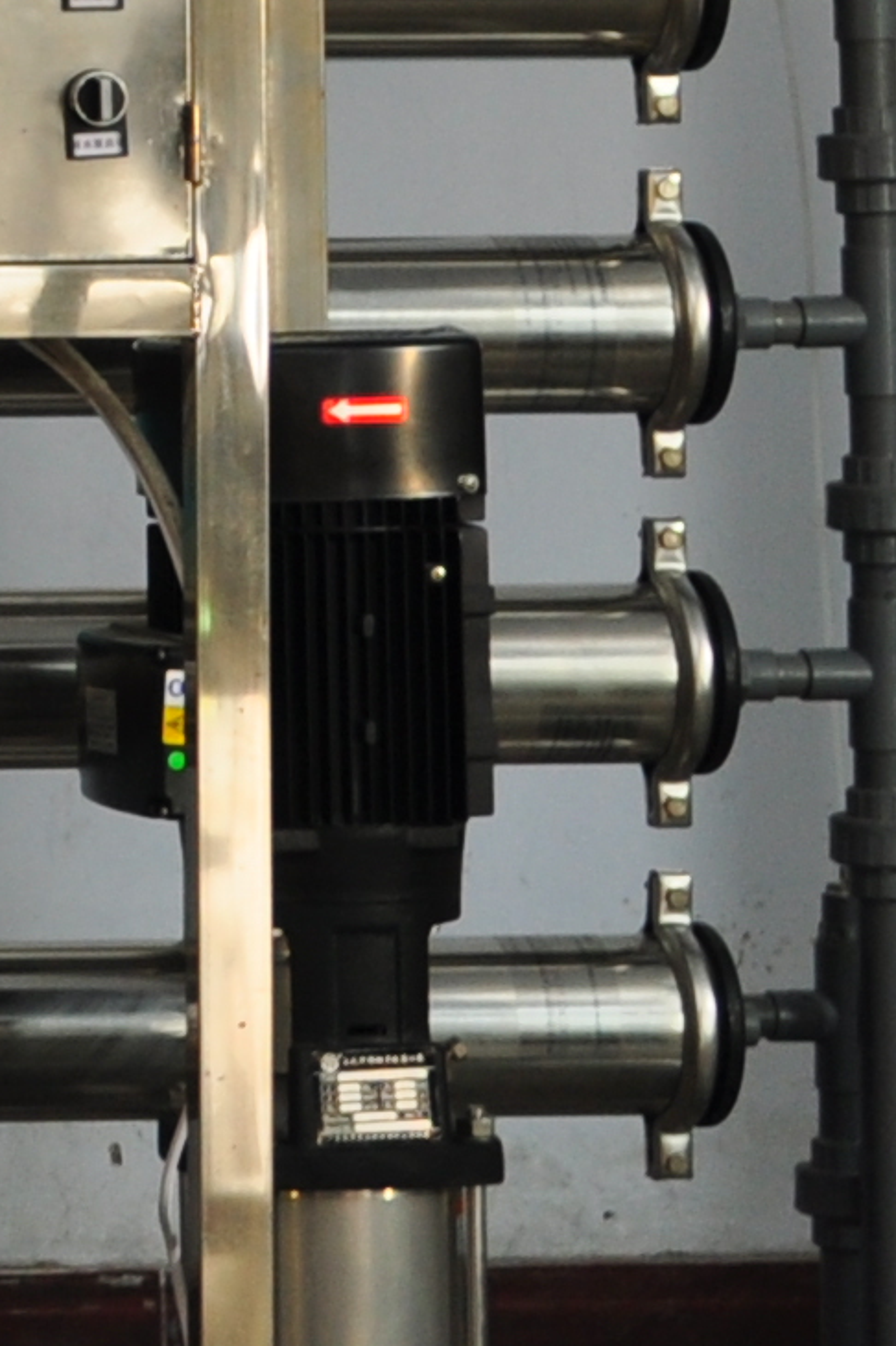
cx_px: -2091
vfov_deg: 11.0
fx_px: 6910
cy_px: -190
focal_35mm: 185
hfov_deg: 6.5
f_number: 4
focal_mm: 21
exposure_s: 1/5
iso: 200
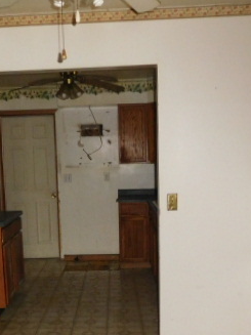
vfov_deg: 38.1
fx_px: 474
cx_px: 91
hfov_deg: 29.5
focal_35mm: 49
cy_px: 245
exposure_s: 1/30
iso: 640
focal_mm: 4.5
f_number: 3.4
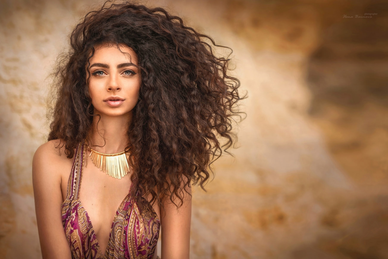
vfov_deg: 16.1
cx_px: 194
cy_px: 130
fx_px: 916
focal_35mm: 85
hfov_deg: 23.9
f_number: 2.5
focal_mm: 85
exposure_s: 1/320
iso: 100
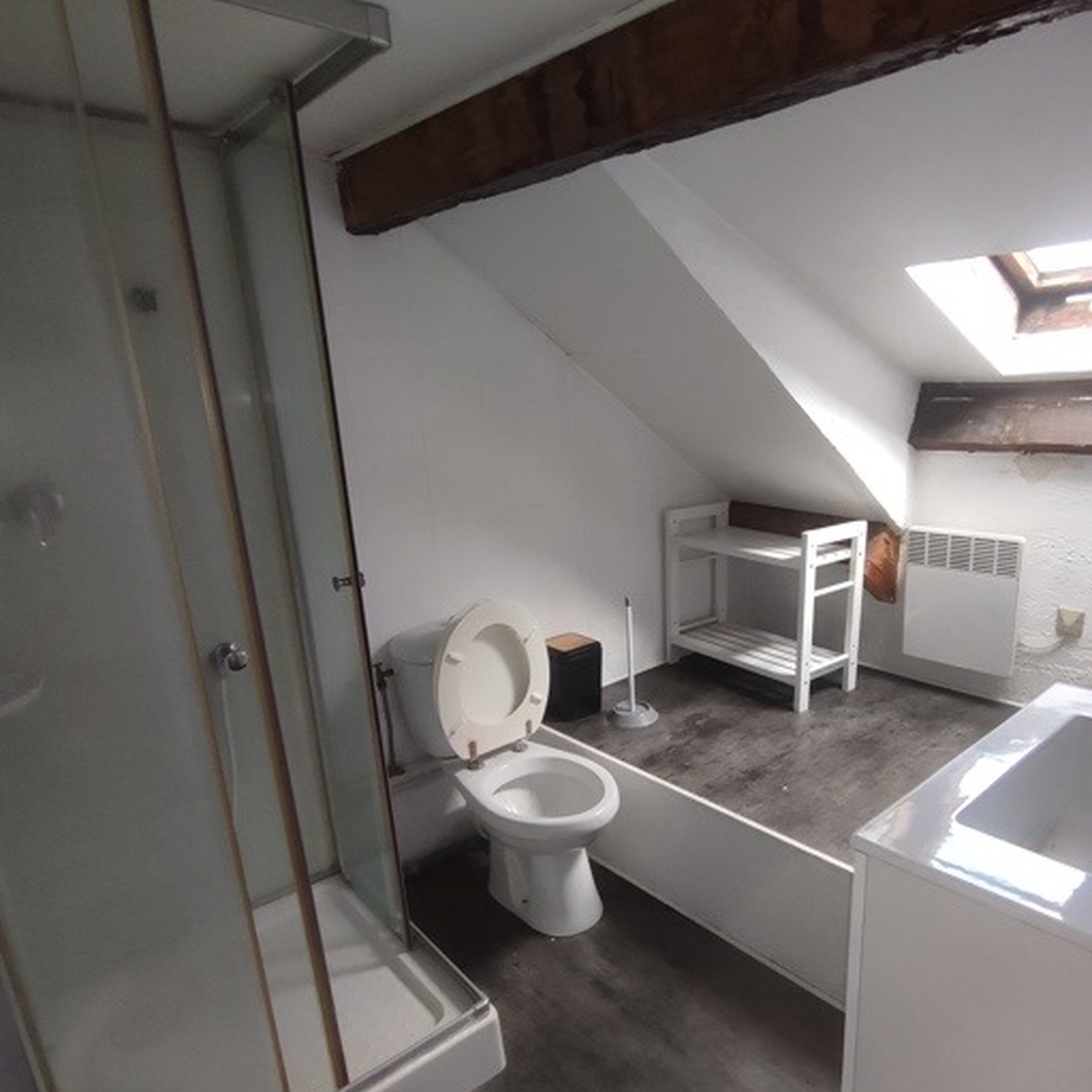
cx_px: 645
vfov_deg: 80.4
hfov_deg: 79.9
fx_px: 642
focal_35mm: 18
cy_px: 611
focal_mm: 1.66
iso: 259
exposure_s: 1/50
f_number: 2.2
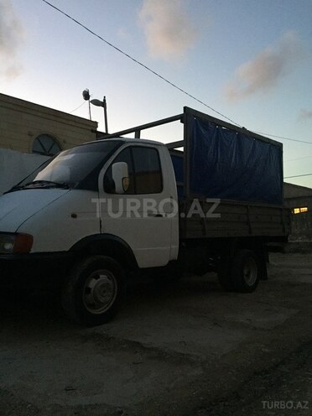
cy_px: 208
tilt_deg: +5.2
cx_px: 156
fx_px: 349
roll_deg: +4.7
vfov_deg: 61.7
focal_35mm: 29
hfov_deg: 48.2
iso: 250
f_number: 2.2
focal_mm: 4.15
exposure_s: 1/17
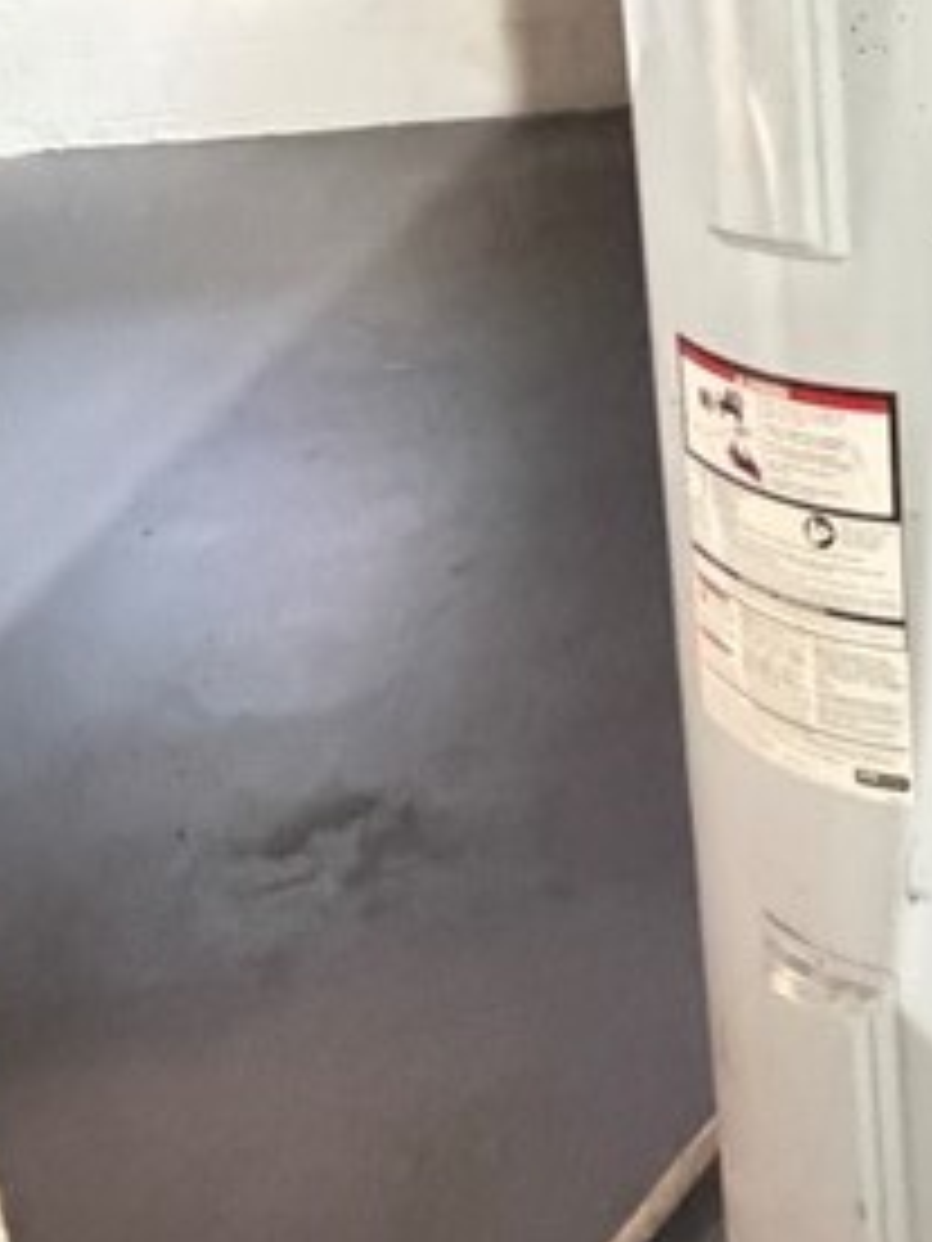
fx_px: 1867
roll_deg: +1.7
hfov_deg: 25.9
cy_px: 104
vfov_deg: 34.6
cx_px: 1031
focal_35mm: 52
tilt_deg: -13.3
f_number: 2.2
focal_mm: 2.22
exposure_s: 1/30
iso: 2500
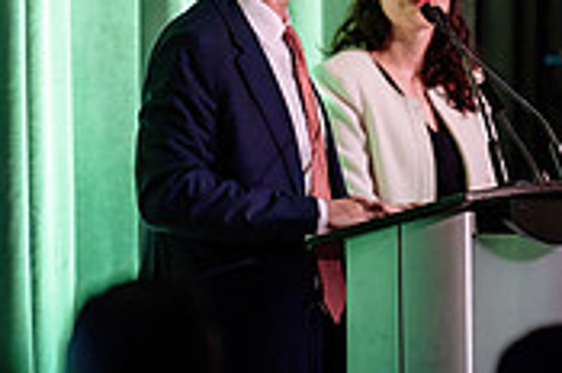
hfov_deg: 2.7
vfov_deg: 1.8
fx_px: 11718
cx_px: 822
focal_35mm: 752
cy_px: 184
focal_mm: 200
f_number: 3.5
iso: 1250
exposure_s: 1/200
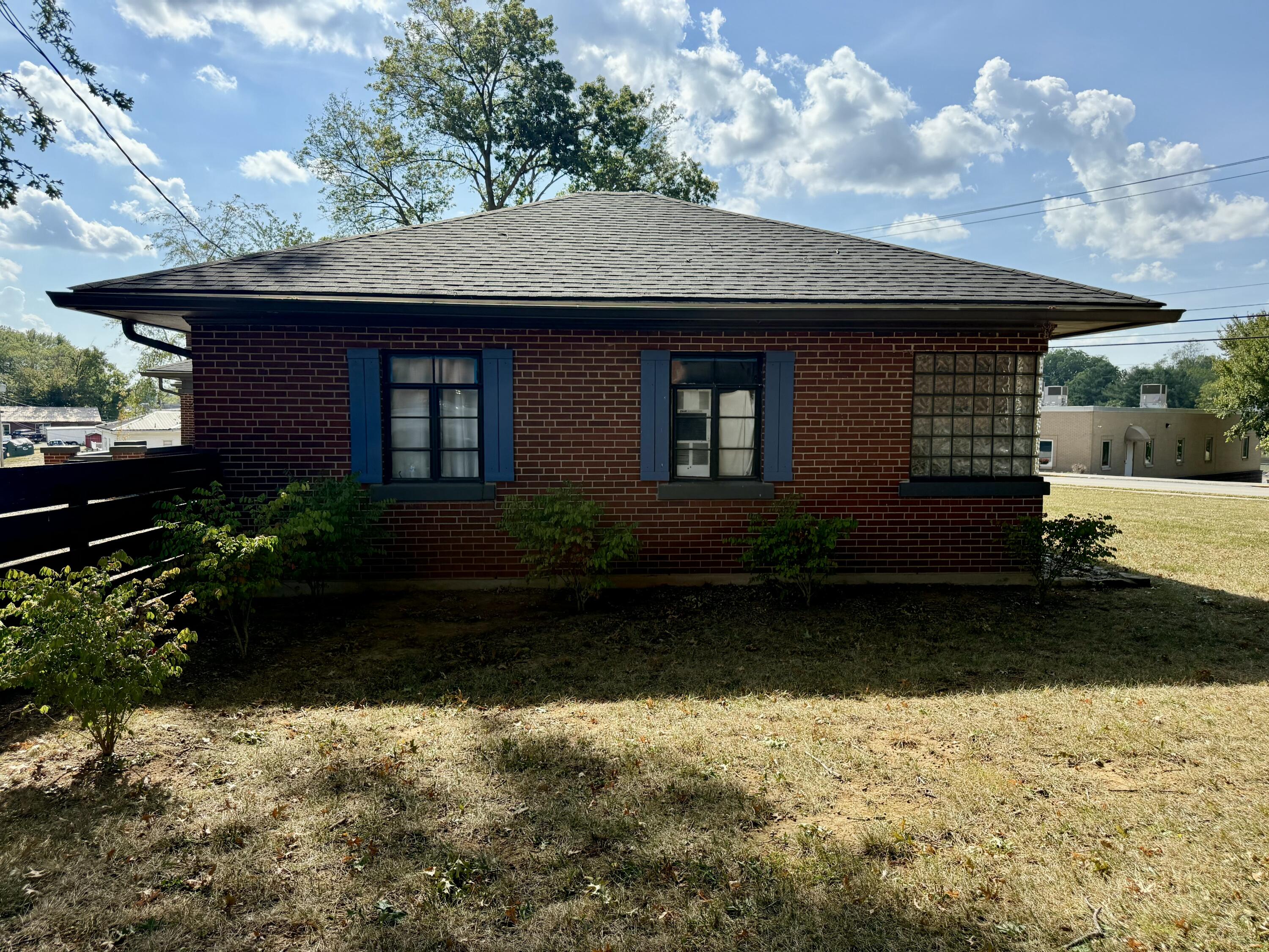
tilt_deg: -3.6
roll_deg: -0.6
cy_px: 476
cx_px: 634
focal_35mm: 24
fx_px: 880
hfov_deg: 71.6
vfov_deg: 56.8
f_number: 1.78
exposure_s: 1/3953
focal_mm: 6.76
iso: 100
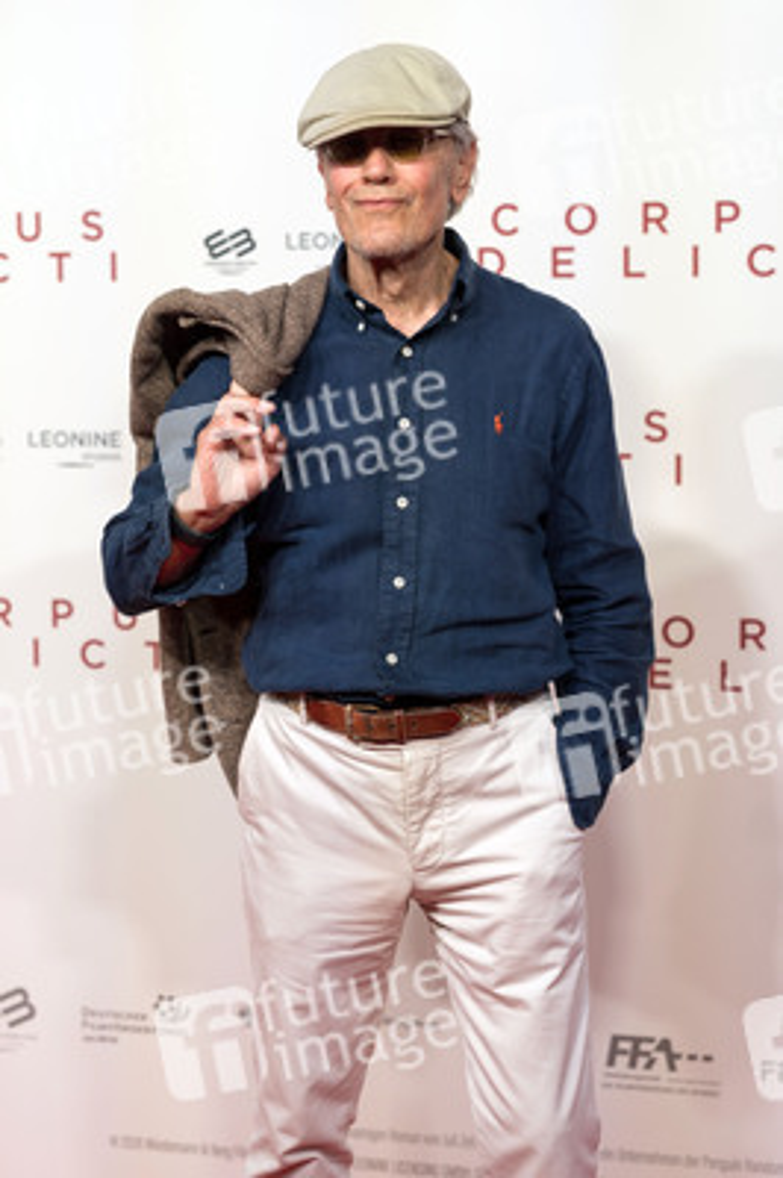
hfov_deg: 19.4
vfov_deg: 28.9
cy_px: 589
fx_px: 2288
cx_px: 392
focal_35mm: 70
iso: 320
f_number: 2.8
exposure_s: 1/250
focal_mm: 70
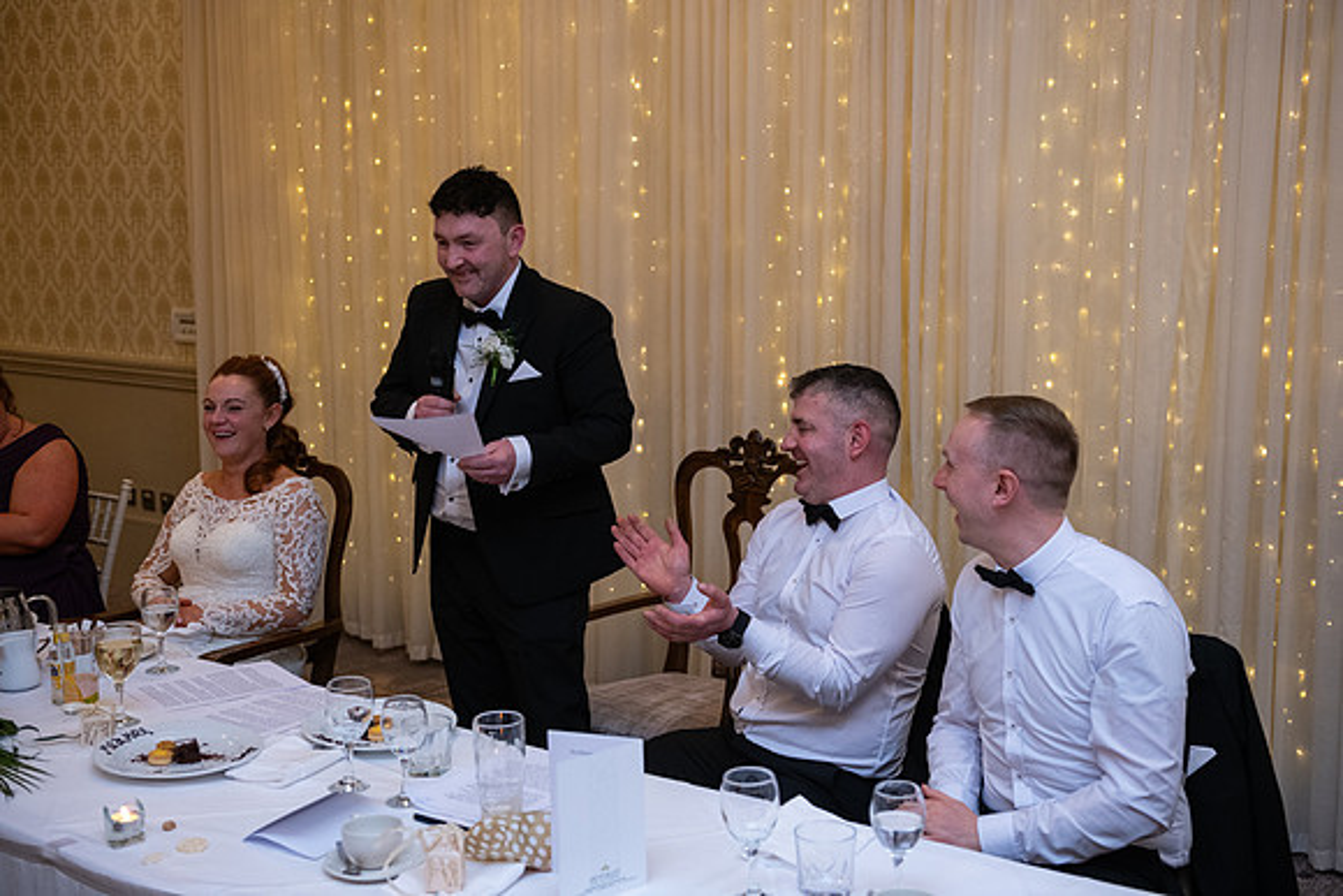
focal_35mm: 45
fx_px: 1679
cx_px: 672
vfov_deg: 29.9
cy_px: 448
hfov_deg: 43.6
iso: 1000
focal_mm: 45
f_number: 3.5
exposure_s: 1/160
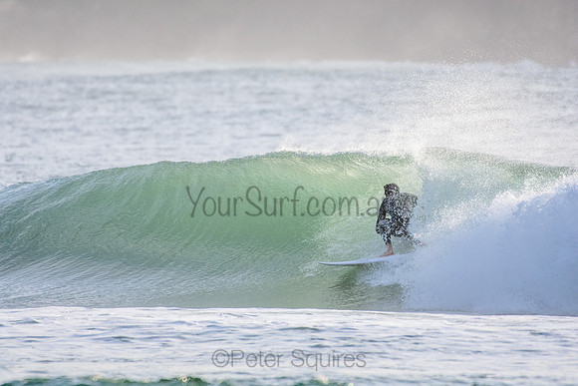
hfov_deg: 2.7
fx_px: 12044
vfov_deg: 1.8
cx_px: 289
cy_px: 193
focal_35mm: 750
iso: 500
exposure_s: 1/2000
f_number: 5.6
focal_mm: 500
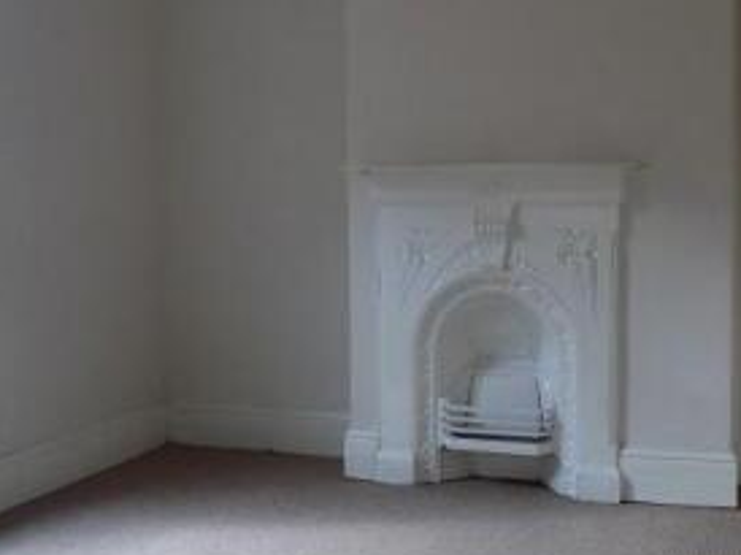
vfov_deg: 29.6
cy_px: 275
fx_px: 1048
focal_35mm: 49
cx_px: 434
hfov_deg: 38.8
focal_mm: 4
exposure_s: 1/30
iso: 100
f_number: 3.1
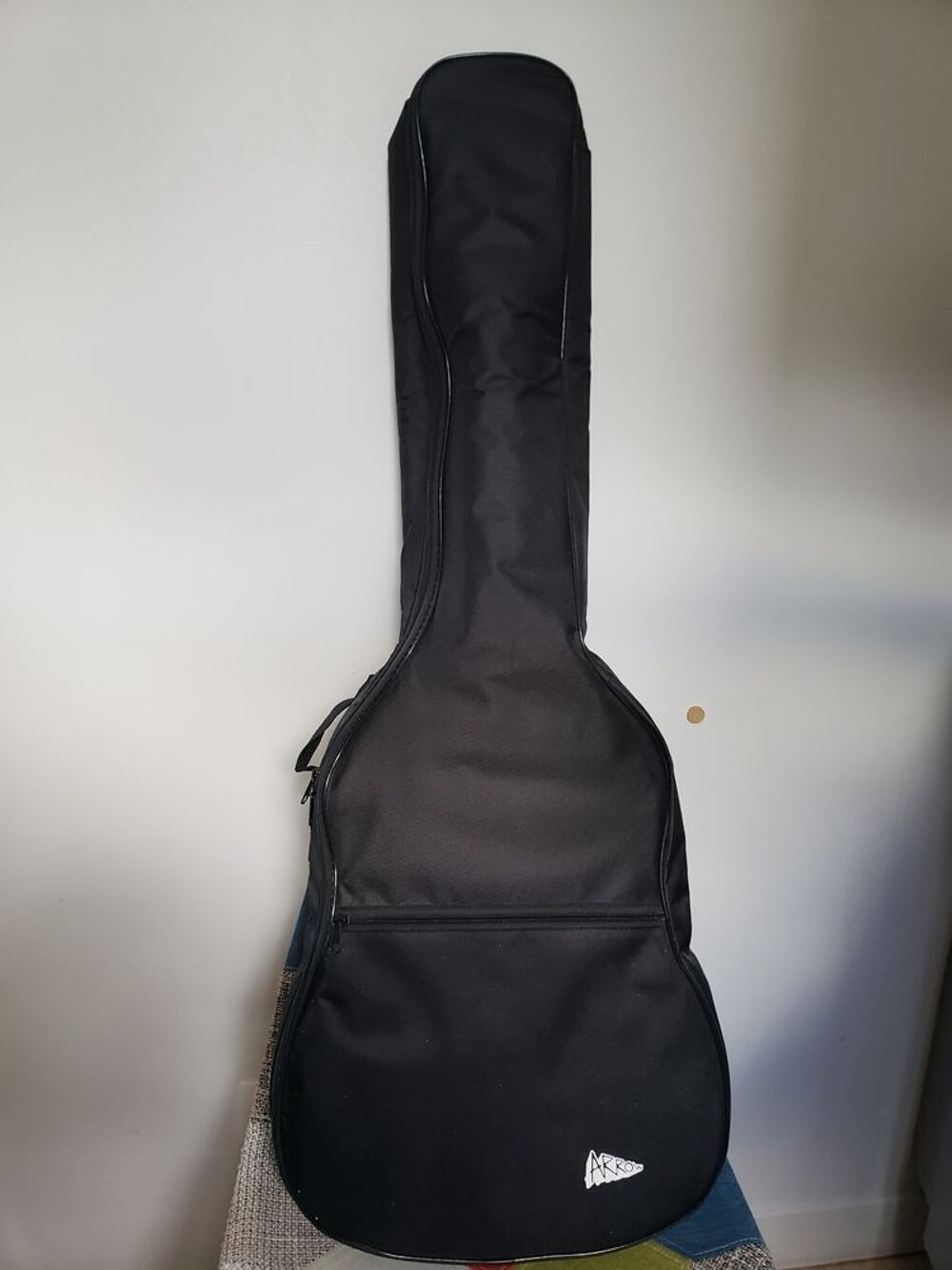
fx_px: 953
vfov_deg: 67.3
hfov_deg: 53.1
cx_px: 476
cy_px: 635
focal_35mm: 26
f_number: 2.4
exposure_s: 1/60
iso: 320
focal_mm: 4.3
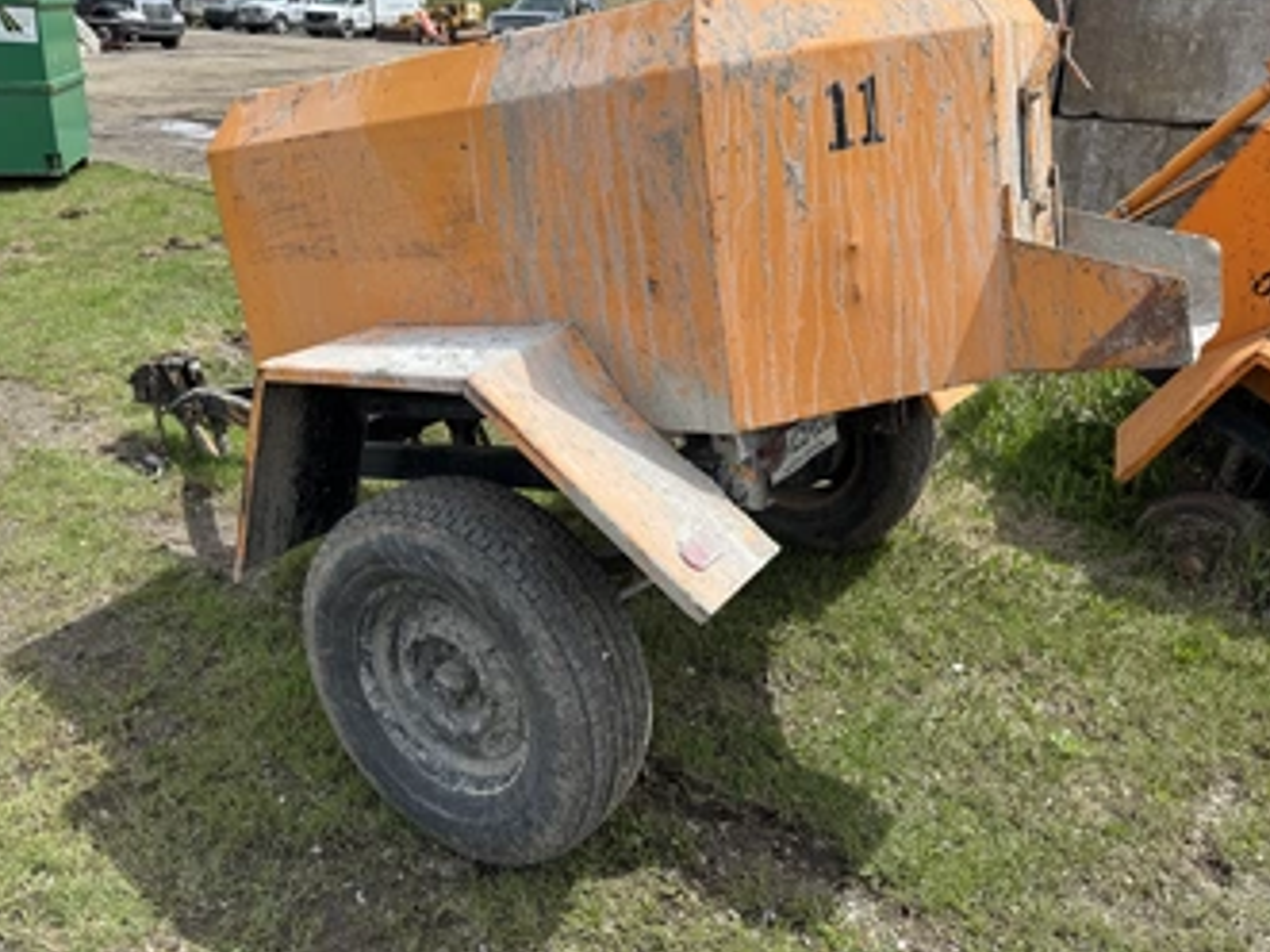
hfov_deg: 61.6
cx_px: 591
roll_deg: -1.2
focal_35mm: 29
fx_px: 1064
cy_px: 426
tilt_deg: -21.7
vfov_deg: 48.1
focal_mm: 6.76
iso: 80
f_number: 1.78
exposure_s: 1/3413
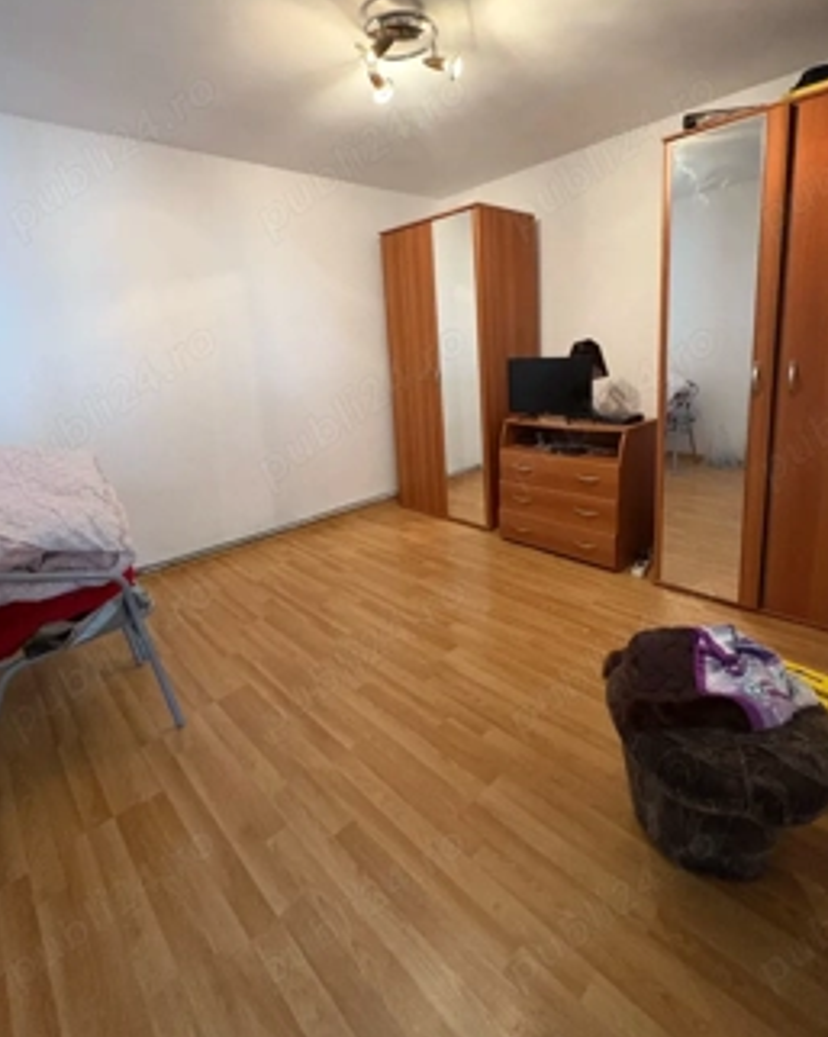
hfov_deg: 76.9
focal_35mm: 17
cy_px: 444
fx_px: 521
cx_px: 425
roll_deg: +2.5
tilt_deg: -9.4
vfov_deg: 89.1
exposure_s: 1/50
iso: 640
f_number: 2.2
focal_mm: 2.22
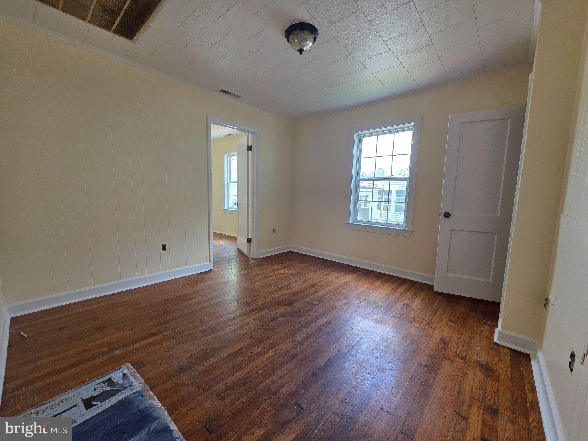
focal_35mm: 13
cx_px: 294
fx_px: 221
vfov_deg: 89.9
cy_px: 220
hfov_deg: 106.2
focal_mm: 2.2
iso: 100
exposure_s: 1/120
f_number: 1.9
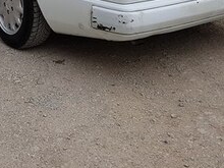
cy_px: -42
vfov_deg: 17.8
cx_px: 64
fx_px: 505
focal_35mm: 78
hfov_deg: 24.8
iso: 50
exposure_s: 1/448
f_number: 1.7
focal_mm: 4.2
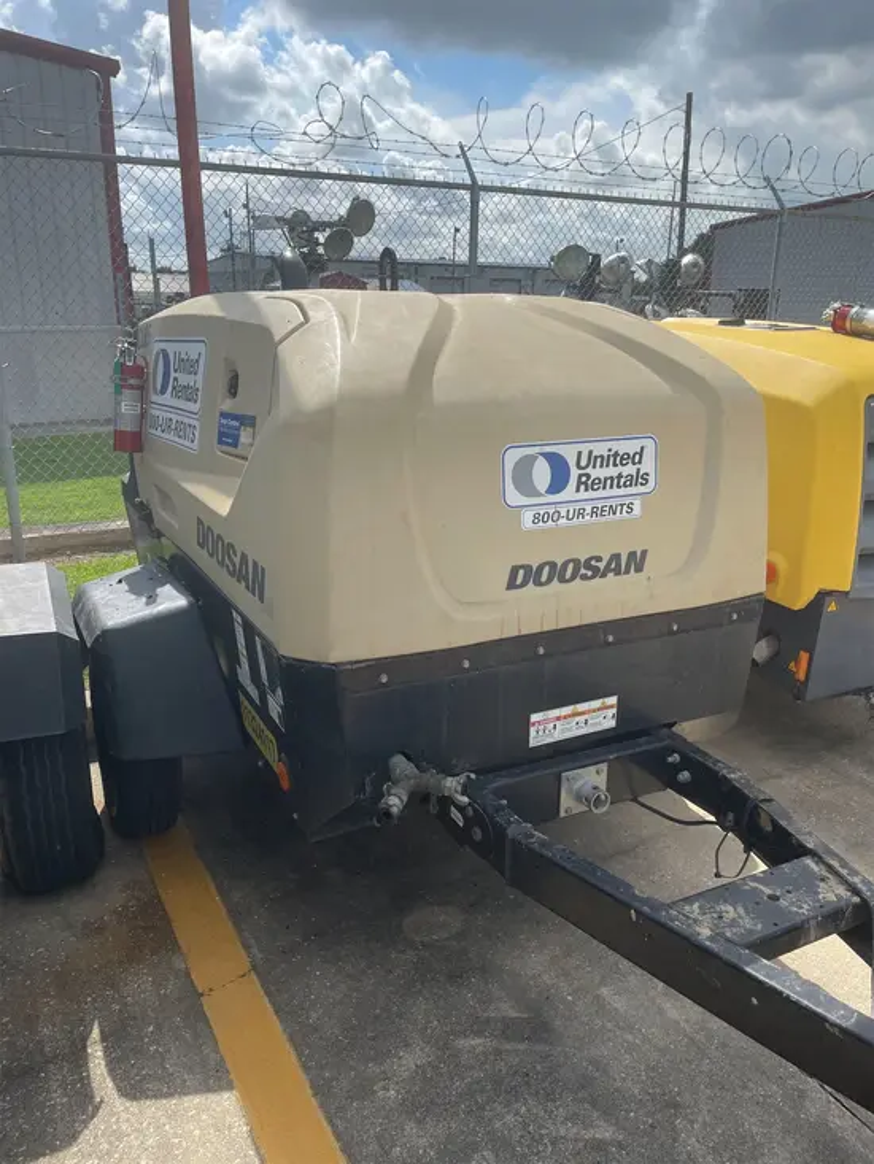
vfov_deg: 67.3
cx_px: 437
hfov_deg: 53.1
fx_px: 875
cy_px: 582
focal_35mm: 26
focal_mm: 4.2
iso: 32
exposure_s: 1/3861
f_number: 1.6
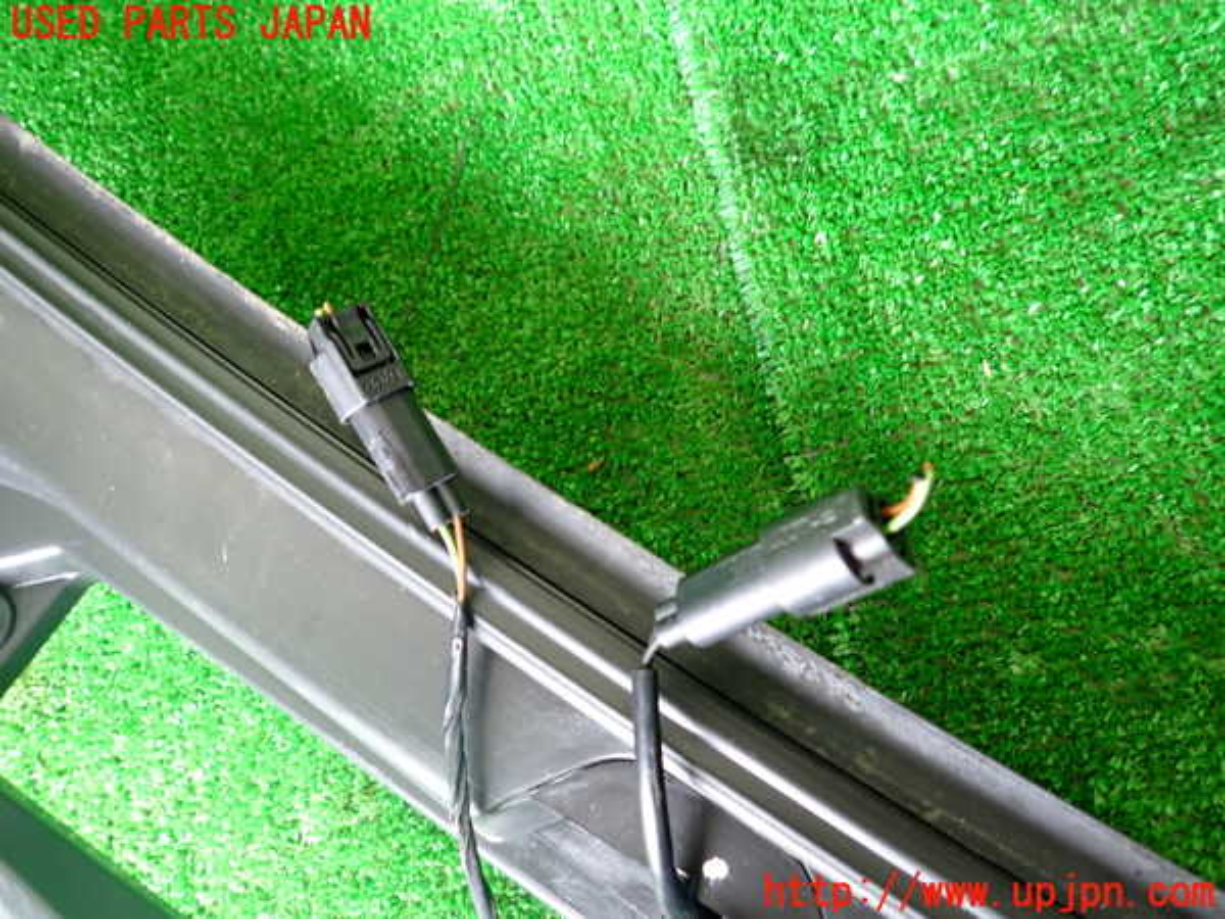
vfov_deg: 54.9
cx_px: 612
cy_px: 460
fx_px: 885
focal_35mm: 25
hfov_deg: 69.4
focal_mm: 4.5
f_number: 2
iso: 250
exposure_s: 1/30
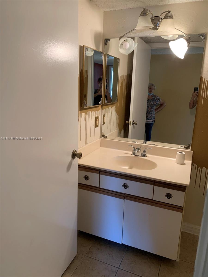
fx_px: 208
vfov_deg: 67.3
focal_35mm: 26
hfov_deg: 53.1
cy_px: 138
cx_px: 104
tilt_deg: -14.0
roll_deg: -1.3
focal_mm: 4.25
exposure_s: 1/60
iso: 250
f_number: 1.8
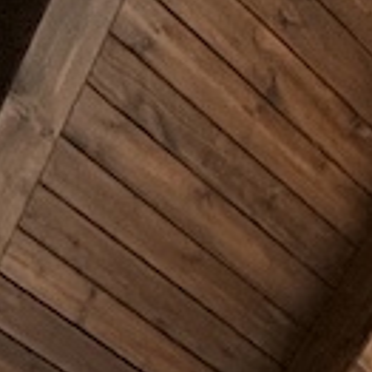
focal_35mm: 121
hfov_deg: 11.4
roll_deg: +0.5
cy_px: 1650
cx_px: 951
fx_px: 1471
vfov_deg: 7.3
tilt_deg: -2.2
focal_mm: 2.22
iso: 64
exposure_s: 1/257
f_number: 2.2
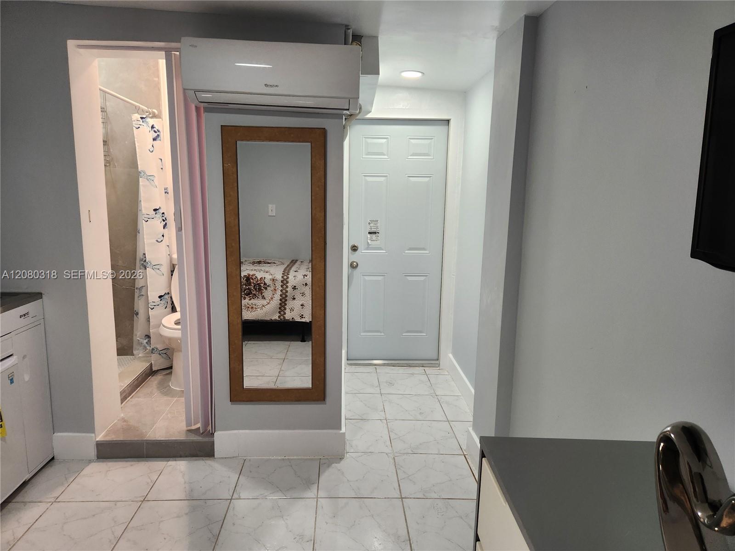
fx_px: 488
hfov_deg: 73.9
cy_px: 276
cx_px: 368
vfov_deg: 58.9
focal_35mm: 23
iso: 160
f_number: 1.8
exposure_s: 1/180
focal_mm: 5.4
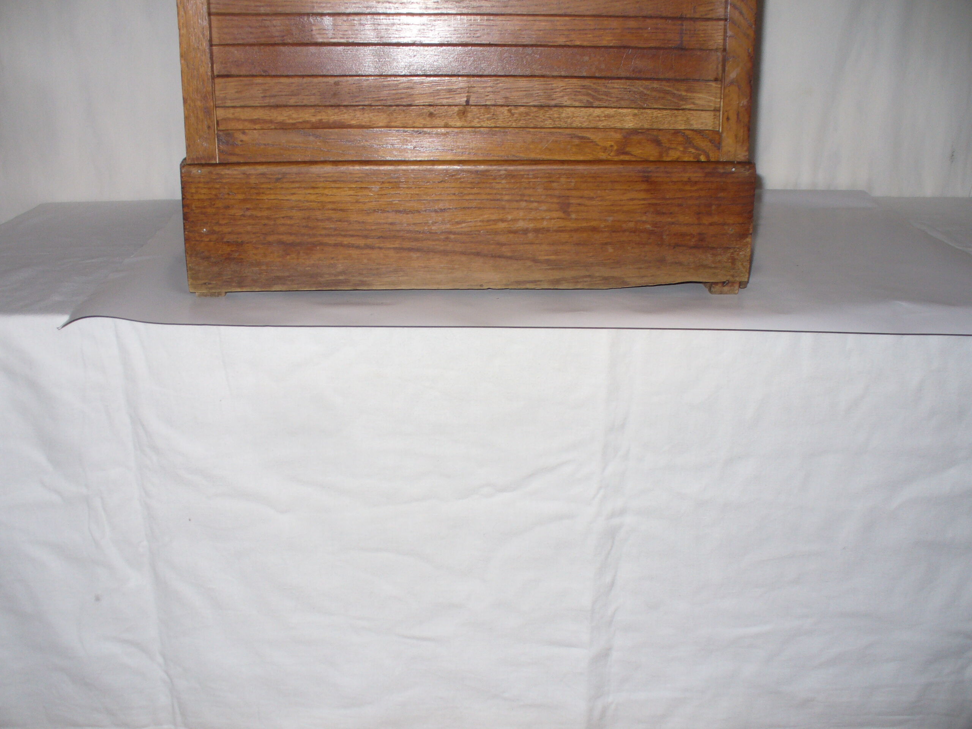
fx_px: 1039
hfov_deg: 50.1
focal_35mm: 37
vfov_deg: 38.7
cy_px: 364
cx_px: 486
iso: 100
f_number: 2.8
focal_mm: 6.1
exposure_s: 1/30
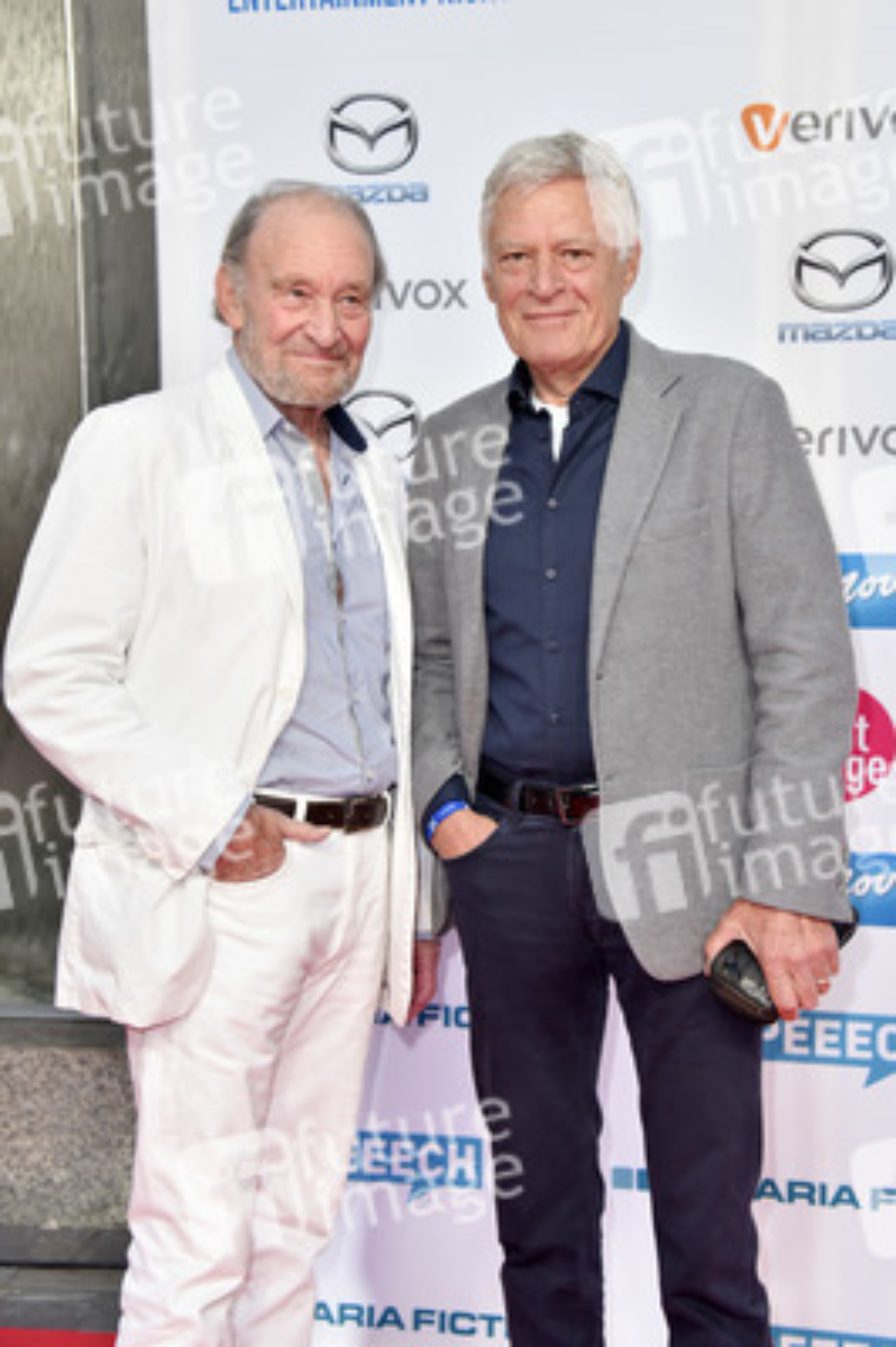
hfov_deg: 23.3
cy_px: 674
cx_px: 448
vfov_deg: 34.5
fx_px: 2169
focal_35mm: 58
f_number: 5.6
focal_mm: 58
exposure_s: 1/160
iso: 1000
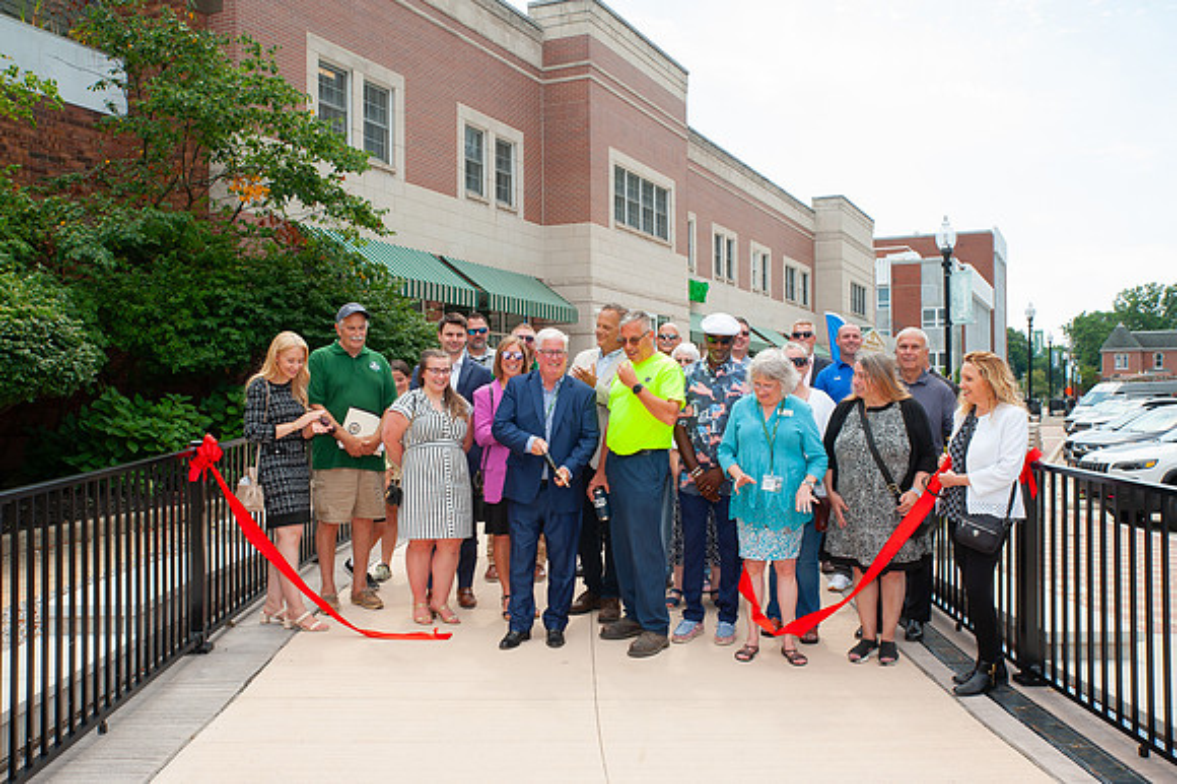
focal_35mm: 35
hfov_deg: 54.5
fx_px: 1144
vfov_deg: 37.8
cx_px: 588
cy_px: 392
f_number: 13
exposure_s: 1/200
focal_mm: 35
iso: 400
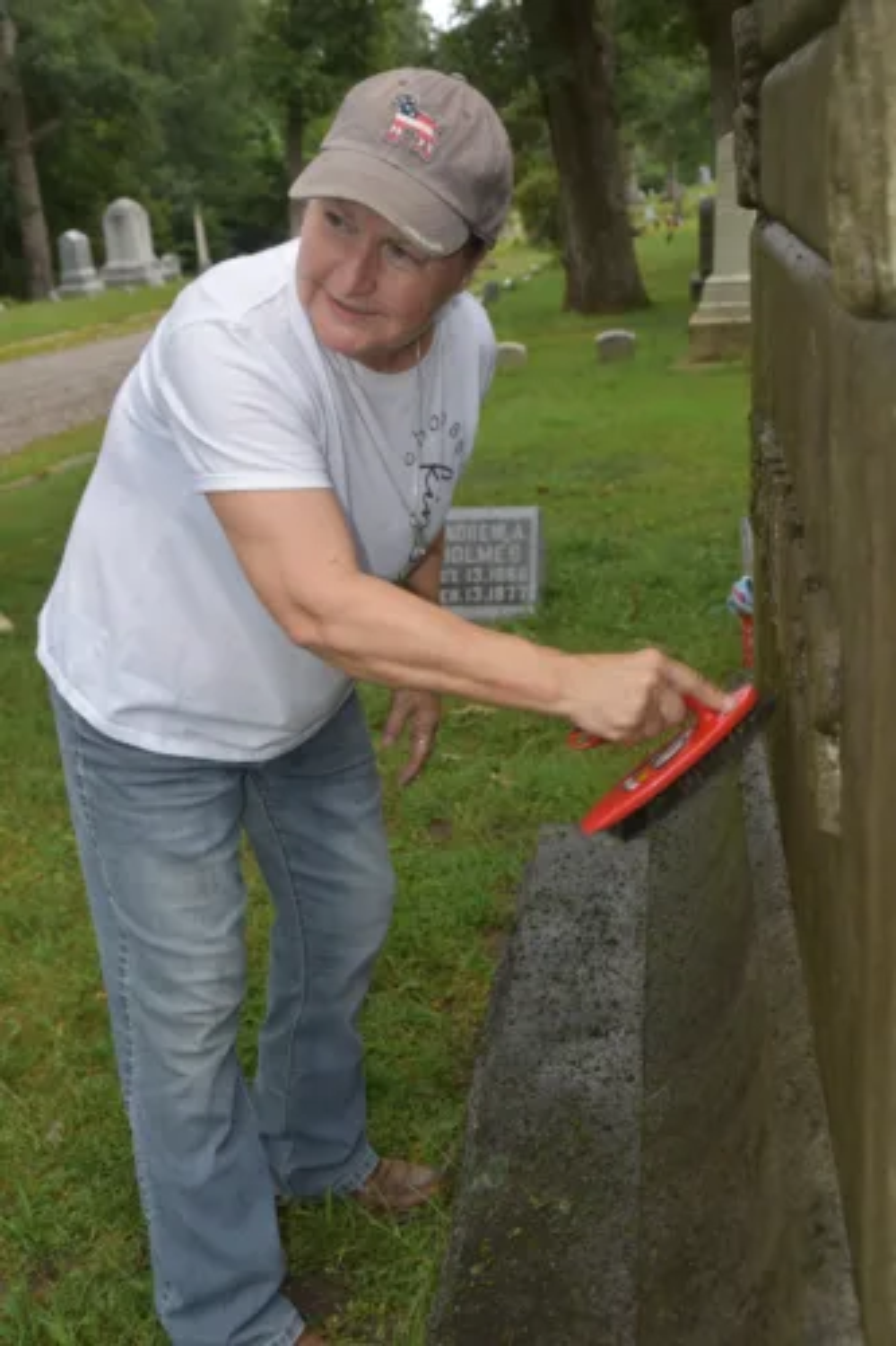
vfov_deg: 46.4
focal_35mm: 42
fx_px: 1569
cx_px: 448
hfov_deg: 31.9
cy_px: 673
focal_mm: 28
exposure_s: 1/200
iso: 140
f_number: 5
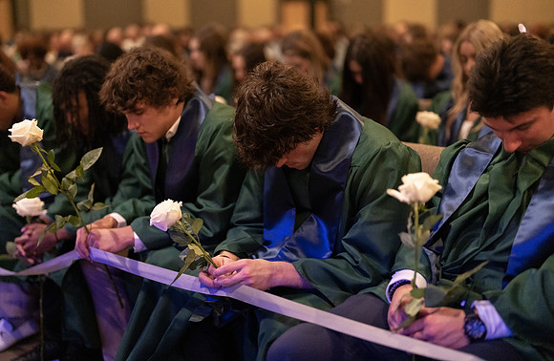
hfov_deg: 39.6
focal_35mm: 50
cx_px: 277
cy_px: 176
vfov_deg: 26.4
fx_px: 769
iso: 3200
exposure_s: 1/320
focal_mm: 50
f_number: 1.2
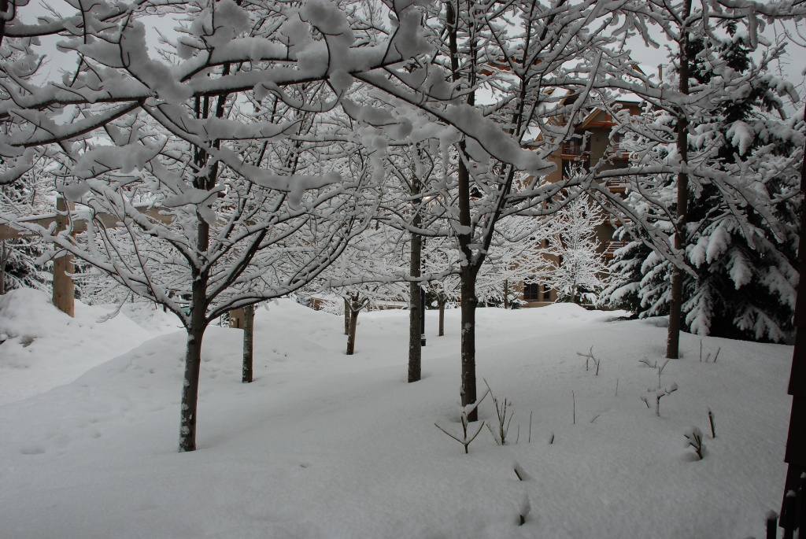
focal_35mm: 30
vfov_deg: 43.7
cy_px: 270
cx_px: 403
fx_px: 672
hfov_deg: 61.9
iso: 200
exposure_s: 1/60
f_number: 8
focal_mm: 20
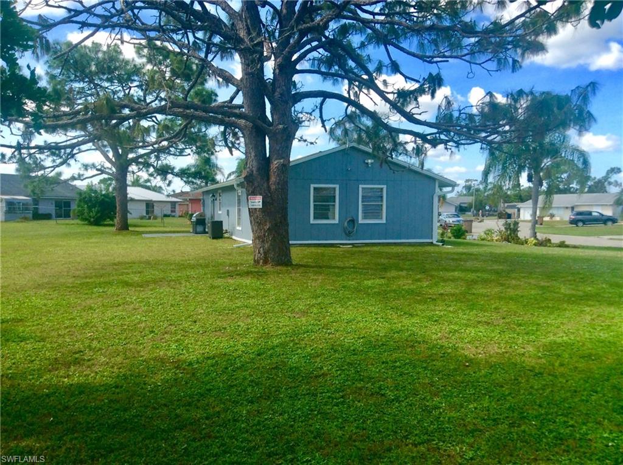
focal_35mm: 32
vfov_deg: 44.0
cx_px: 312
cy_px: 232
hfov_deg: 56.9
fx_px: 575
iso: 32
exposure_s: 1/733
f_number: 2.4
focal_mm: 3.3
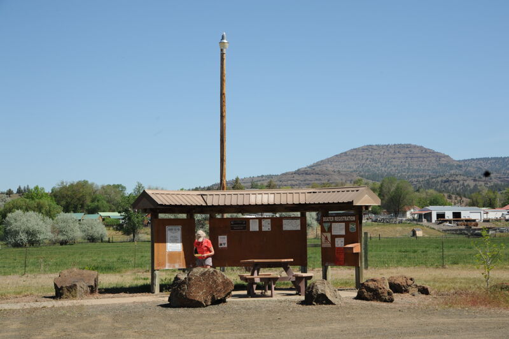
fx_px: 932
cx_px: 254
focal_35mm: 66
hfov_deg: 30.5
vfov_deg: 20.6
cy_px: 170
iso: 200
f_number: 13
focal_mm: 66
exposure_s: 1/250
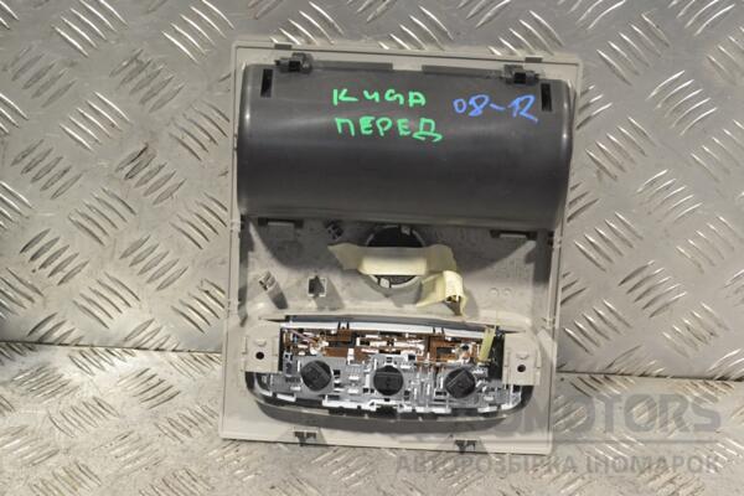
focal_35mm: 82
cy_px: 248
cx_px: 372
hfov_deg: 24.6
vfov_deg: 16.6
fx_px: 1705
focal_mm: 55
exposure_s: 1/250
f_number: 8
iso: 3200
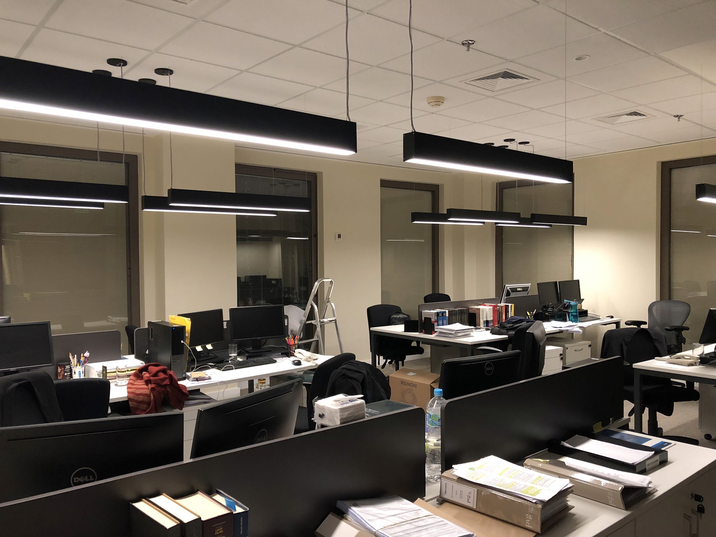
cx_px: 358
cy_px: 268
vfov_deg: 49.7
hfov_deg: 63.4
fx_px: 579
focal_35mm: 28
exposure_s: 1/15
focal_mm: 3.99
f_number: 1.8
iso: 64
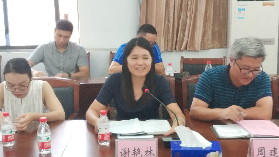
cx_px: 140
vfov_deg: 33.7
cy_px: 80
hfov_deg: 56.6
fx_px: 259
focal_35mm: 35
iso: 311
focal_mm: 4.5
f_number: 2
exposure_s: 1/25
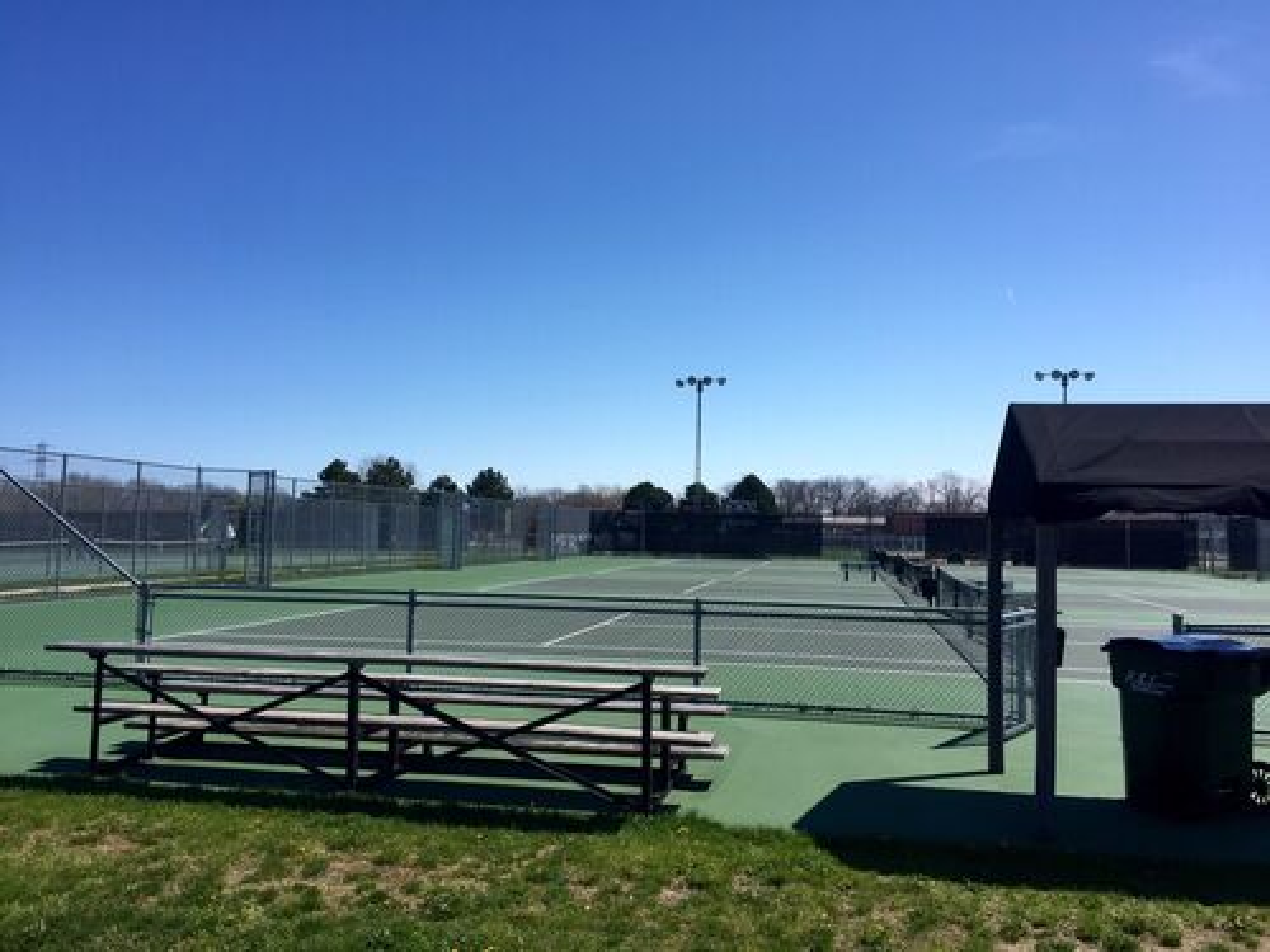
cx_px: 635
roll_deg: -1.3
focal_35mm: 29
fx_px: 1064
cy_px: 476
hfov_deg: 61.7
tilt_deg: +2.3
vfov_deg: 48.2
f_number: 2.2
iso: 32
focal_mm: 4.15
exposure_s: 1/2825
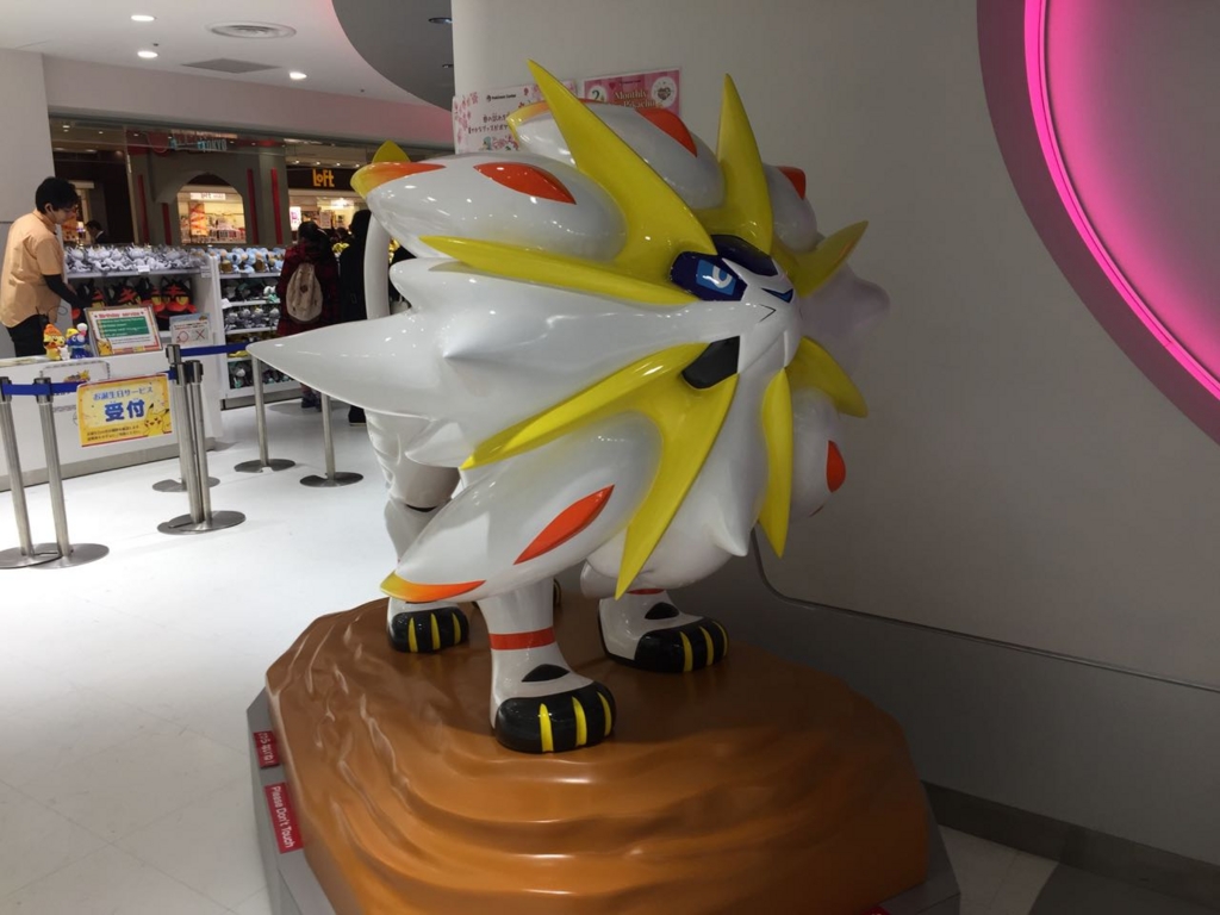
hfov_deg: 61.7
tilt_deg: -11.7
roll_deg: +0.9
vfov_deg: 48.2
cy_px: 458
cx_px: 610
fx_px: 1022
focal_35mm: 29
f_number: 2.2
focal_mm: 4.15
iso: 32
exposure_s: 1/50
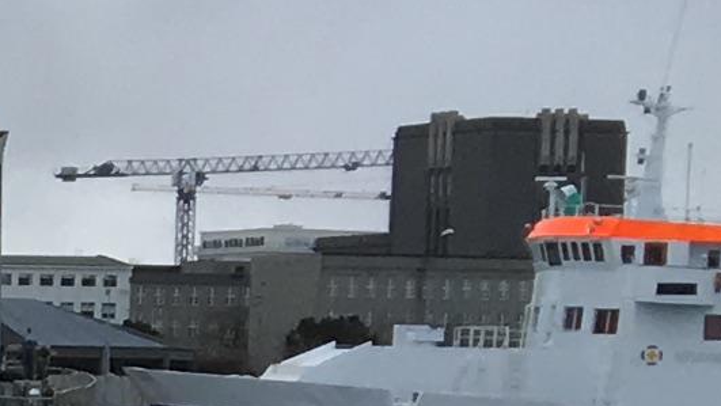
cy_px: 660
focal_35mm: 240
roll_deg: -1.7
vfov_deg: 5.0
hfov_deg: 7.4
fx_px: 4589
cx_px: -1749
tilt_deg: -3.8
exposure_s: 1/605
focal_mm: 4.15
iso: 25
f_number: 2.2
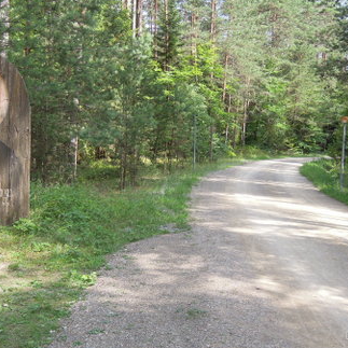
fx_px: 523
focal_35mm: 46
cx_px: 123
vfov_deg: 36.8
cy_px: 162
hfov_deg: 36.5
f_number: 3.2
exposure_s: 1/320
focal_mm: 6.3
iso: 160
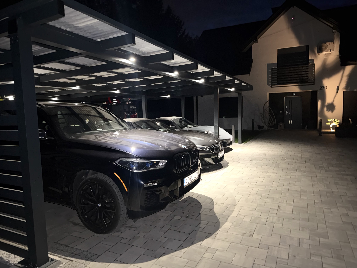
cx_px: 178
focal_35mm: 24
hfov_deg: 71.6
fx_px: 248
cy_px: 134
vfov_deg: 56.8
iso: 800
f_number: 1.78
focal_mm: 6.76
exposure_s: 1/4
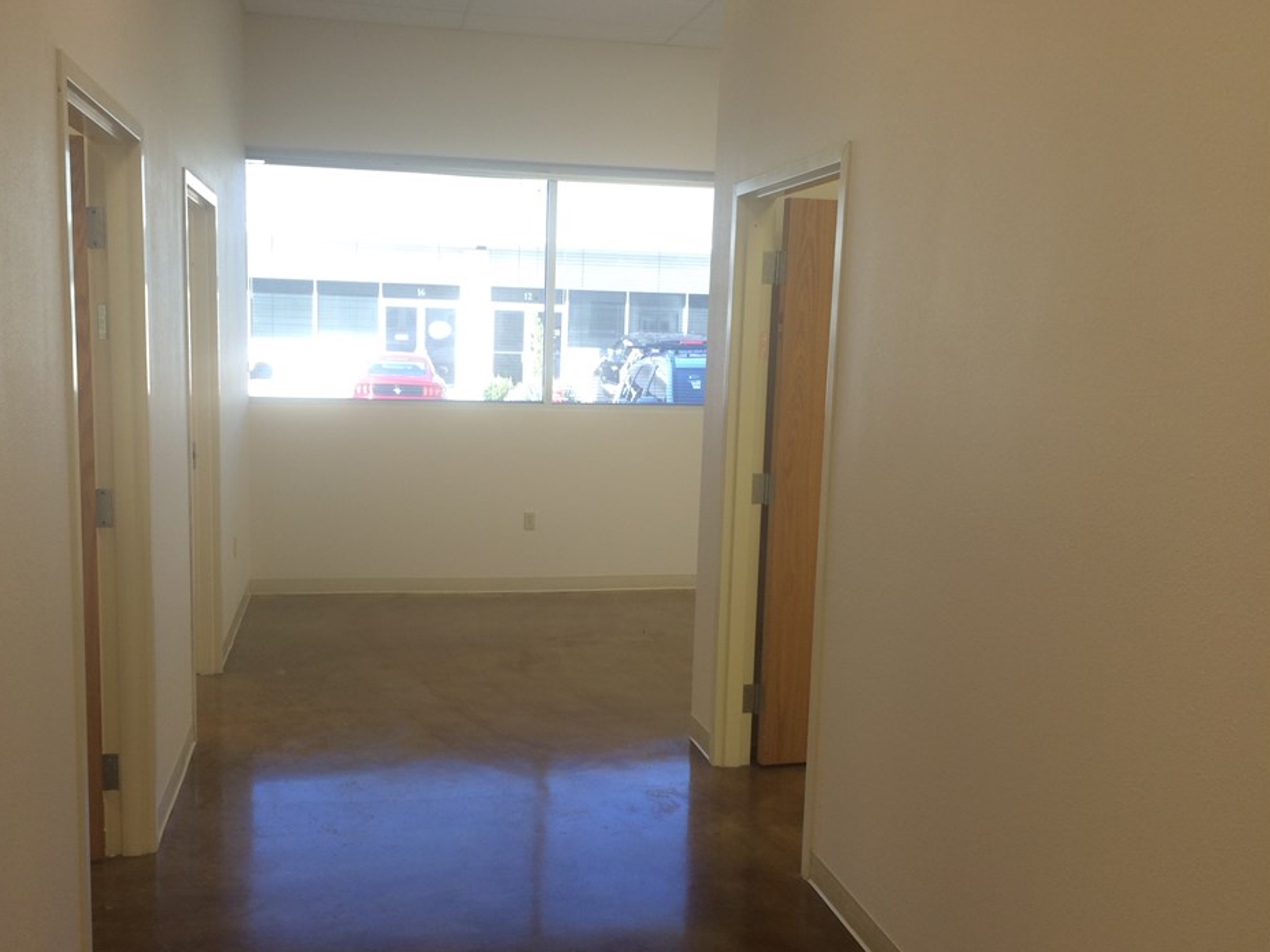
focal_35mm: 32
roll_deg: -2.8
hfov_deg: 56.7
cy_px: 495
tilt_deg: -9.5
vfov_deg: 44.2
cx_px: 578
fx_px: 1174
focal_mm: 4.15
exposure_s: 1/60
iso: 32
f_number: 2.2
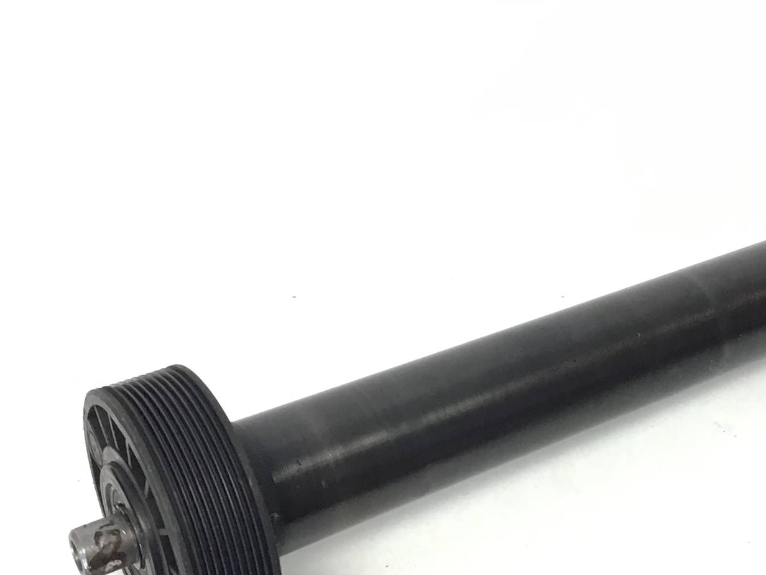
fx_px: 1217
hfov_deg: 34.3
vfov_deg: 26.5
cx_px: 562
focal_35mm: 55
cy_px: 315
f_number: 2.4
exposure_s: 1/33
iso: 40
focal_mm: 3.3
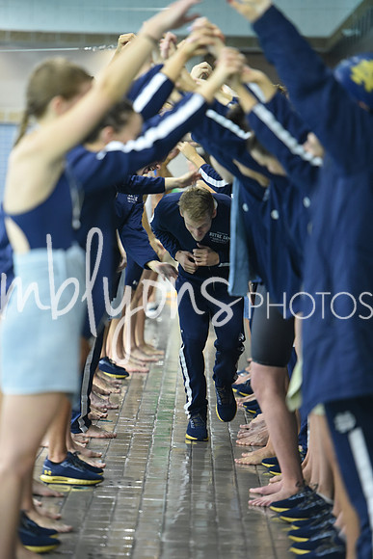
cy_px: 280
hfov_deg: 7.9
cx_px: 186
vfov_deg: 11.7
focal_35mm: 175
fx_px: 2718
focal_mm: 175
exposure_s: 1/250
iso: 3200
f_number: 2.8
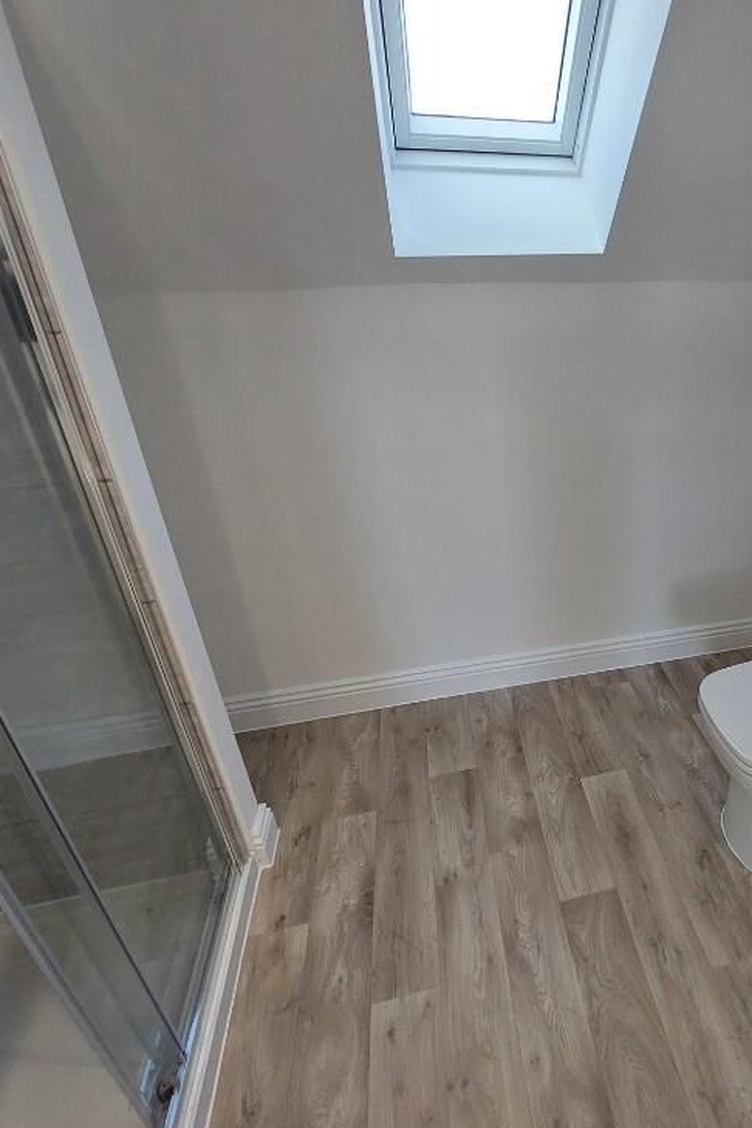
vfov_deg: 86.9
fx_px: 595
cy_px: 552
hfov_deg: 59.2
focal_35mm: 19
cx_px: 608
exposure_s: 1/100
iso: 100
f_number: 2.2
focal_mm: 1.74
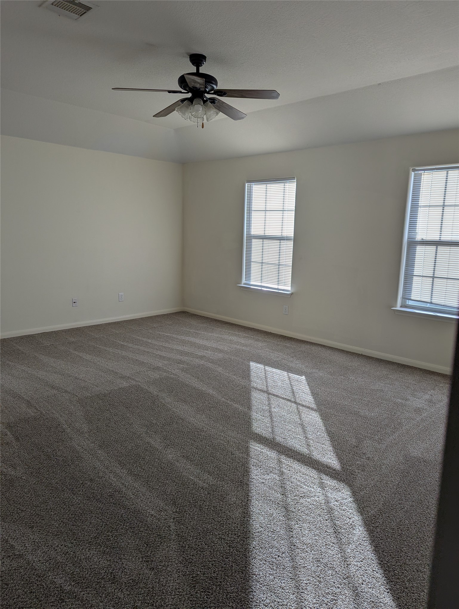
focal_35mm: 24
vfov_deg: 71.5
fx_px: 423
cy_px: 304
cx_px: 230
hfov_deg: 57.0
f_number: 1.85
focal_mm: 6.81
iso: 37
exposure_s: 1/301
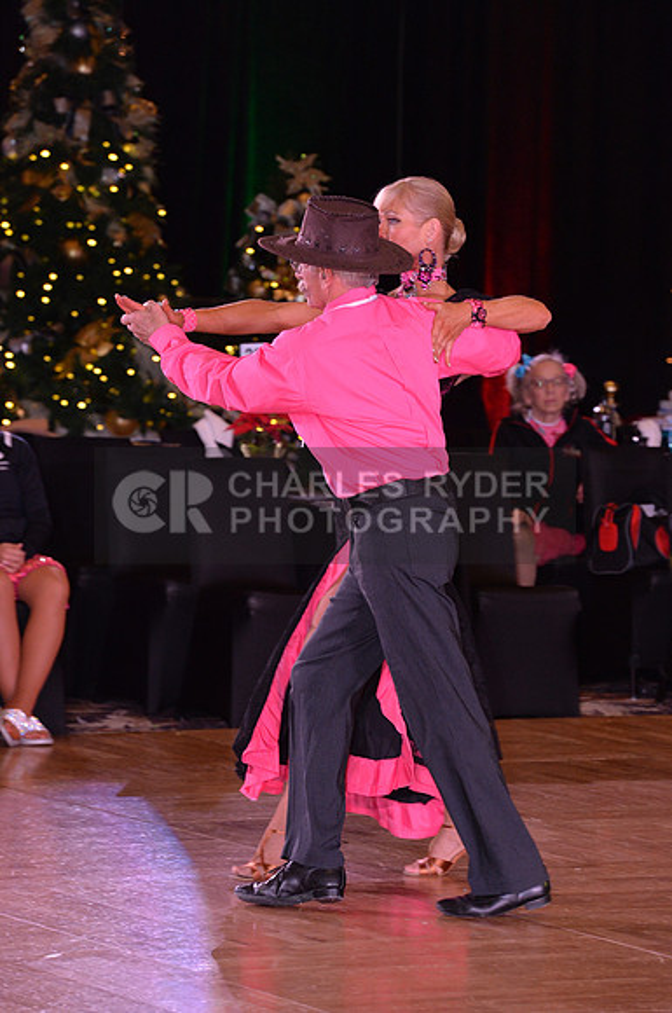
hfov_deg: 7.2
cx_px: 336
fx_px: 5336
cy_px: 506
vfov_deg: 10.8
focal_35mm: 190
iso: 2000
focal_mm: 190
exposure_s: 1/250
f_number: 6.3
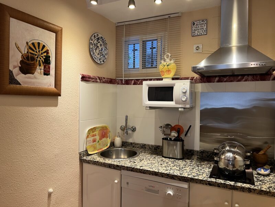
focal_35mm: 26
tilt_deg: -2.0
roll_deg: +0.0
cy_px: 104
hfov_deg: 67.3
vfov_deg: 53.1
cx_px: 138
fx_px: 207
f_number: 1.5
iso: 80
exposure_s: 1/50
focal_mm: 5.7
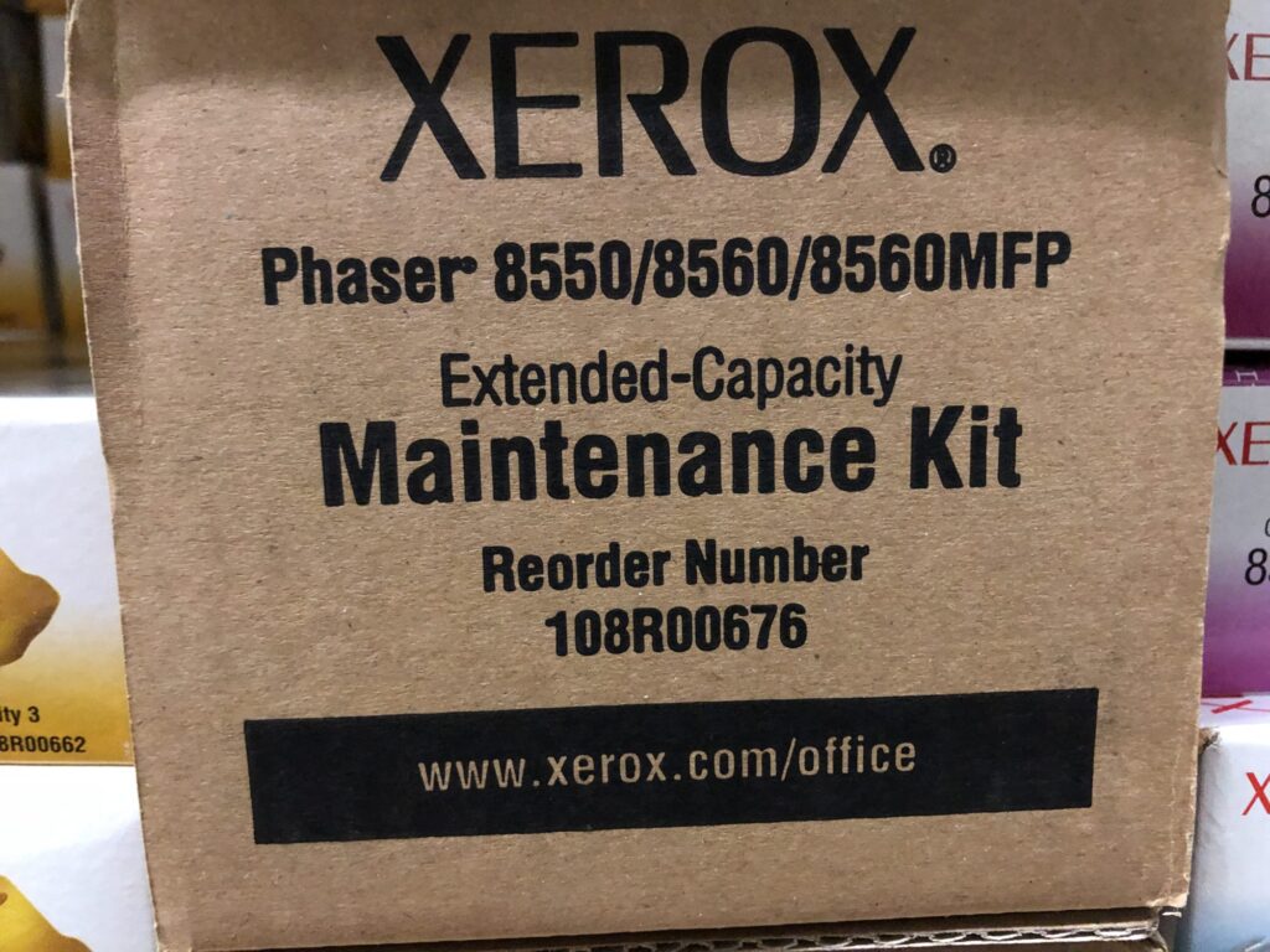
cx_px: 635
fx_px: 1027
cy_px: 476
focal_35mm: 28
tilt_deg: -13.0
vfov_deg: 49.7
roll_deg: +1.3
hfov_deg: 63.4
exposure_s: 1/4
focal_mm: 4
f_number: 1.8
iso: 100
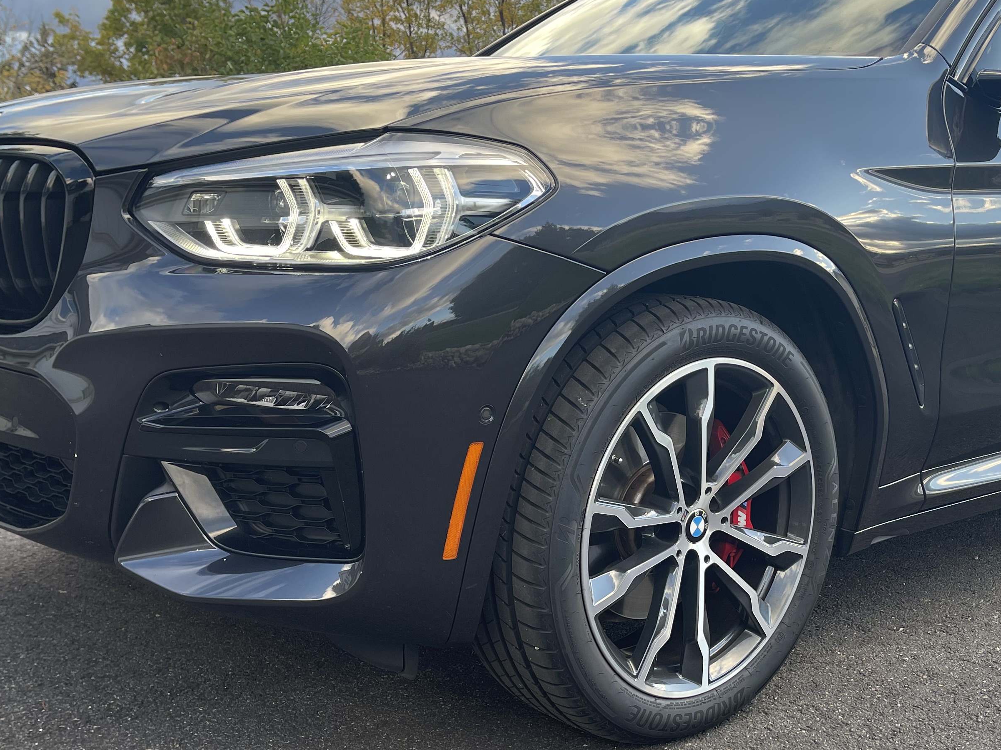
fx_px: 1215
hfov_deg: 44.4
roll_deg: -2.2
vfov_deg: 34.2
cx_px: 632
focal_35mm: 42
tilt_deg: -11.0
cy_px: 468
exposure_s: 1/190
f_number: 1.6
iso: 32
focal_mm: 5.1
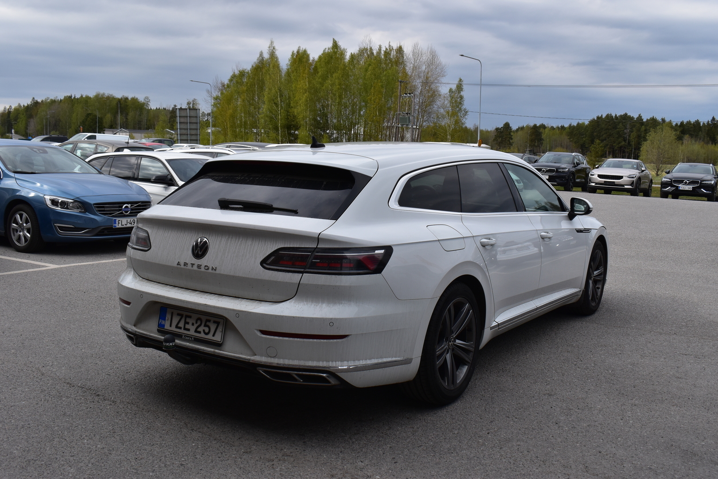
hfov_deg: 55.1
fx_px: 688
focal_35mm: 34
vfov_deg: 38.4
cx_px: 359
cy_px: 240
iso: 400
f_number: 11
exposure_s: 1/500
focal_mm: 23
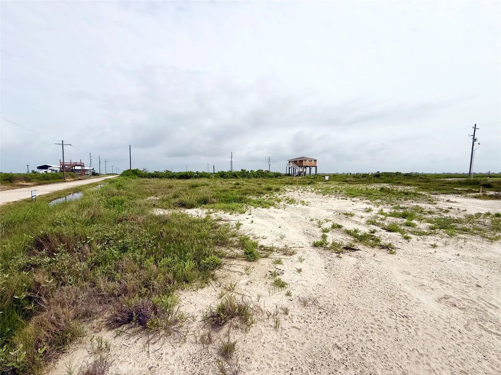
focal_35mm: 14
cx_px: 250
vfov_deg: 85.7
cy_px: 188
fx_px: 203
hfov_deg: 102.1
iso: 50
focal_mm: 2.22
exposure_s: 1/4425
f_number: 2.2
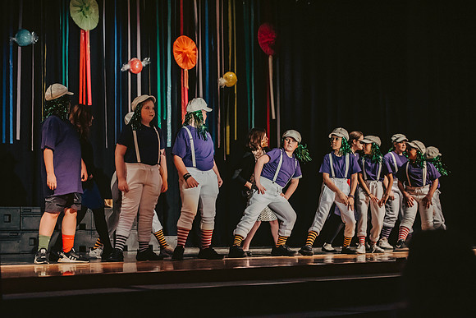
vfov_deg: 17.1
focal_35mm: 80
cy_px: 159
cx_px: 238
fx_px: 1058
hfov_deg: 25.4
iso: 2000
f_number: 2.8
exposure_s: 1/800
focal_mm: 80
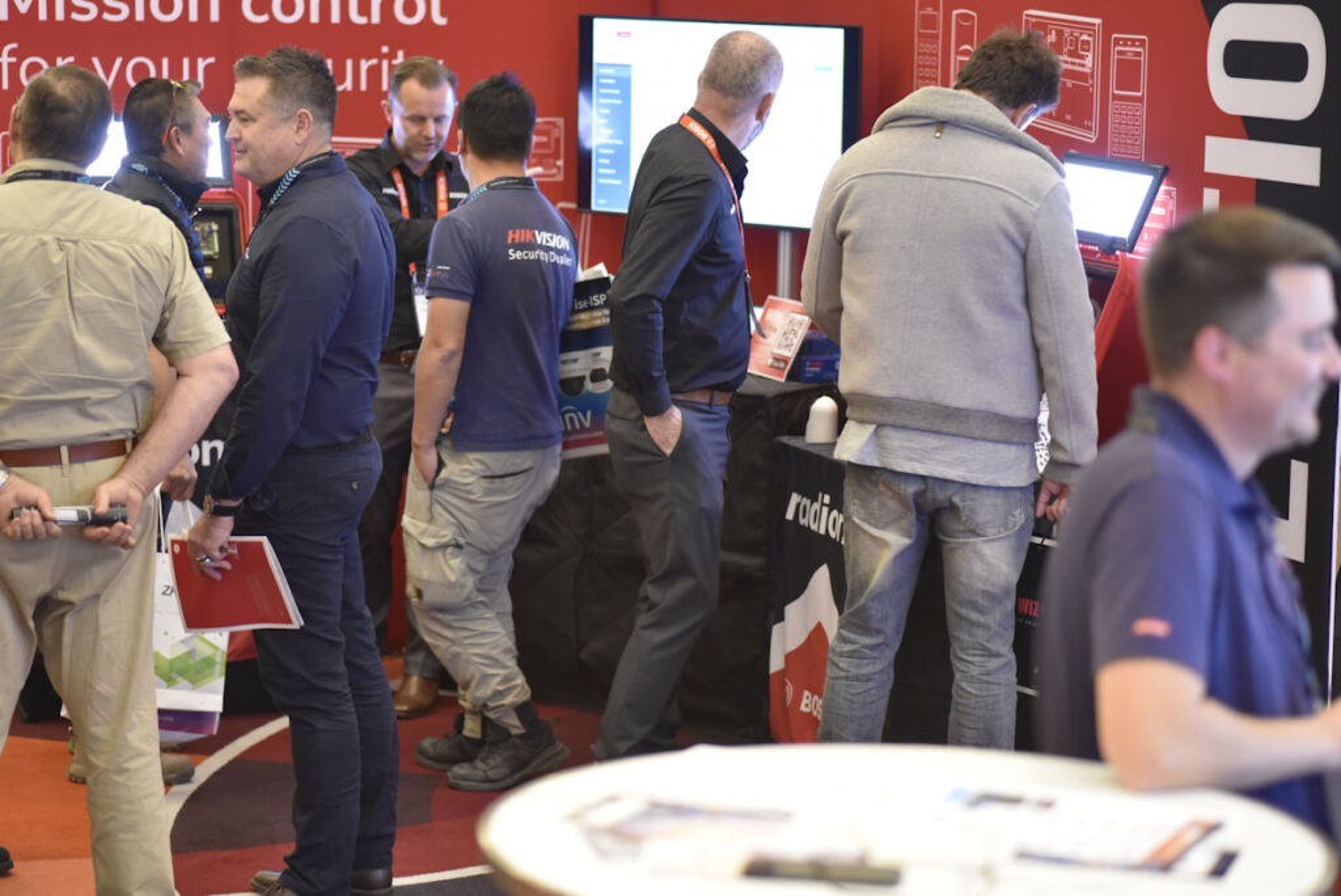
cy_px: 448
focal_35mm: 100
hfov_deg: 20.4
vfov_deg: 13.7
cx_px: 670
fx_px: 3727
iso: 3200
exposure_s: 1/125
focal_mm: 100
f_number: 2.8
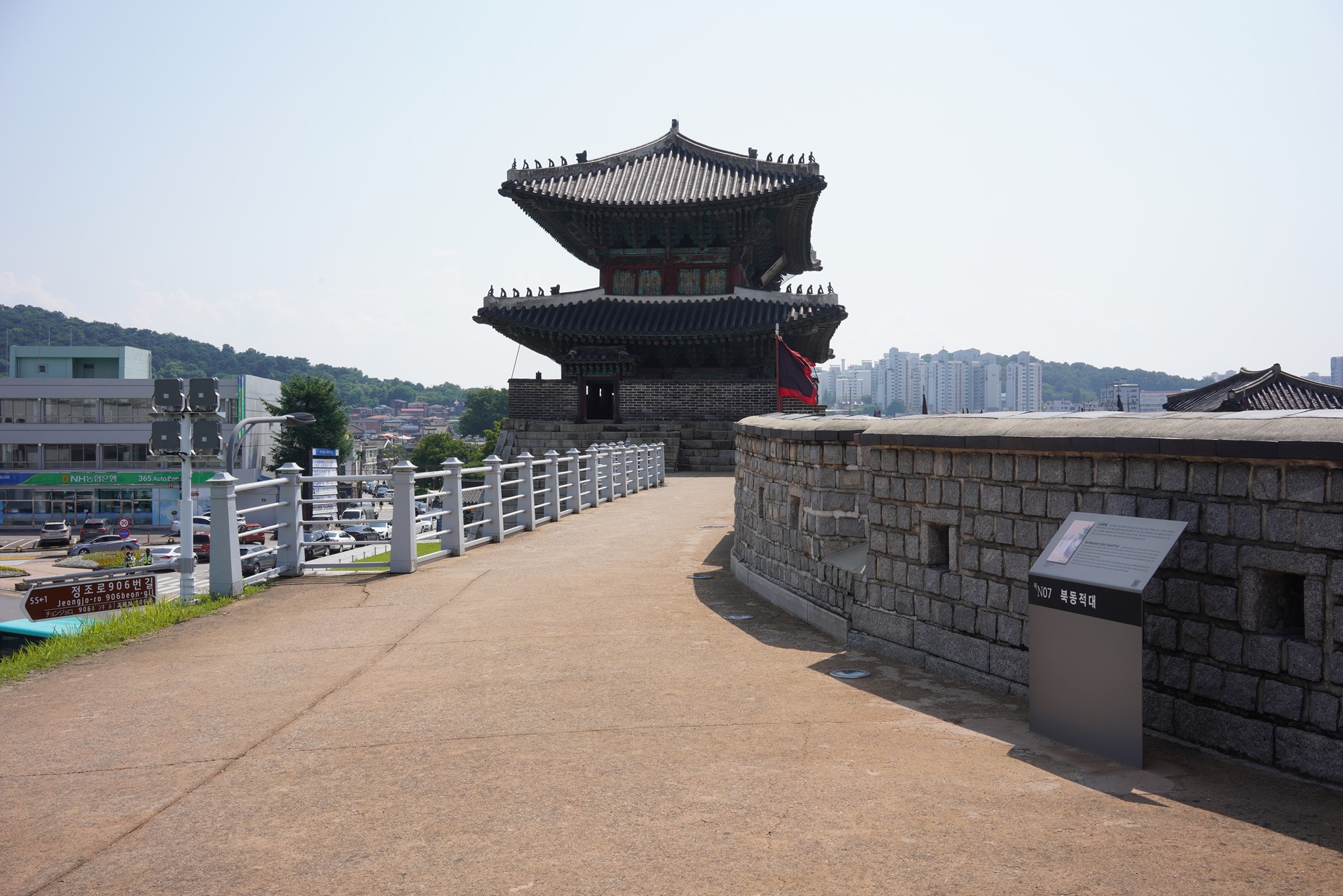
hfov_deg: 54.4
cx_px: 672
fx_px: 1306
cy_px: 448
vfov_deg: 37.9
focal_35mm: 35
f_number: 16
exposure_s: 1/125
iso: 200
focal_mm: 35
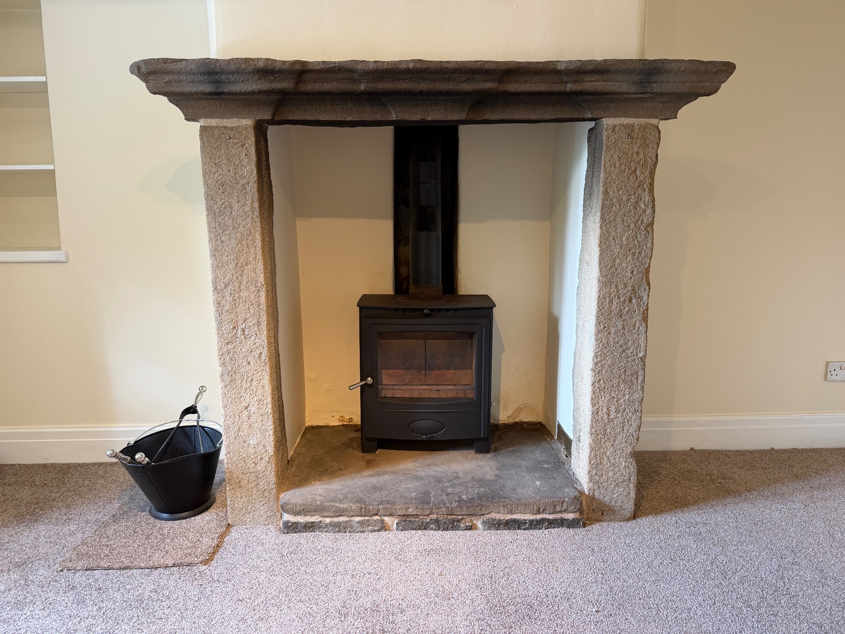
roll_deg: +0.7
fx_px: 586
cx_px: 422
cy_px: 317
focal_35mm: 24
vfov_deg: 56.8
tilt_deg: -11.5
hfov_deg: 71.6
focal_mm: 6.76
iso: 160
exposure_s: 1/50
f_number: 1.78
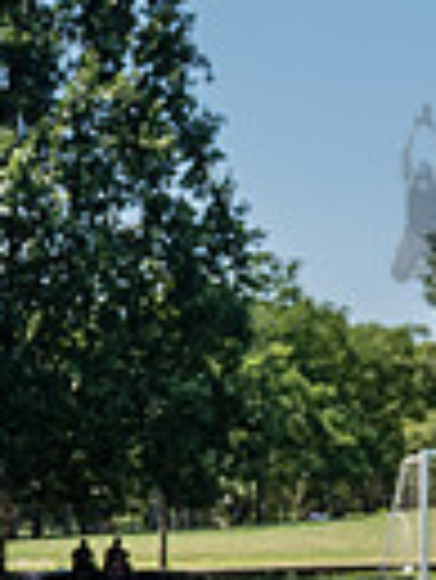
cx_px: -546
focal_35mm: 167
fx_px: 2800
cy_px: 684
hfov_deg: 8.3
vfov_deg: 11.6
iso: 200
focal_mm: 27
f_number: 5
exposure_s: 1/1000
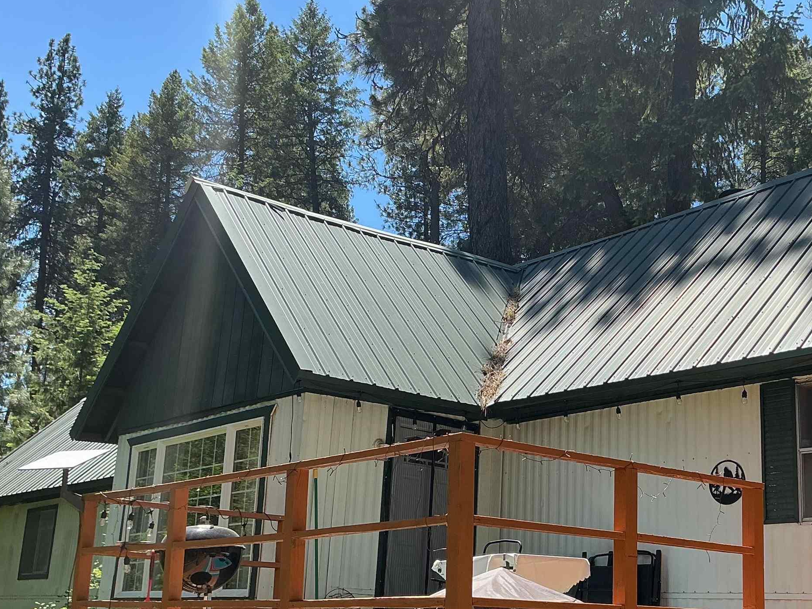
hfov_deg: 39.3
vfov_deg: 30.2
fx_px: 1126
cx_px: 521
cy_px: 350
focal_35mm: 48
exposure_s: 1/898
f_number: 1.8
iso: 25
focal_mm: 3
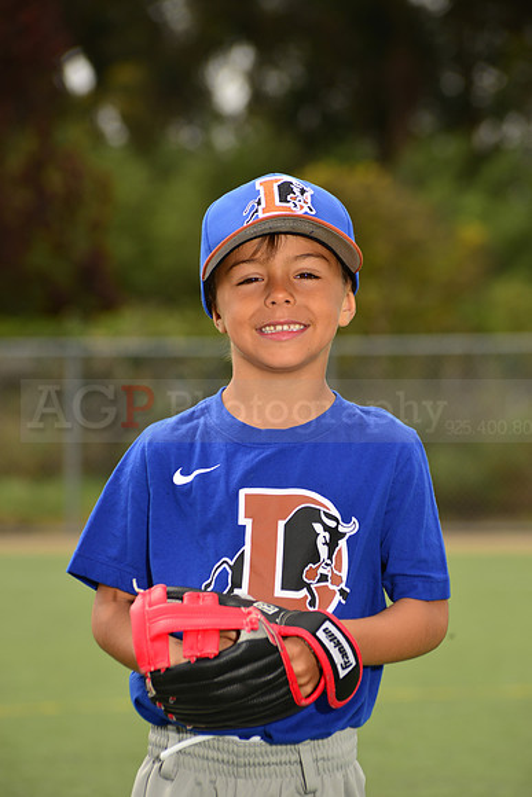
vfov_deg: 11.1
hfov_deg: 7.4
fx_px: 4098
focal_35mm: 185
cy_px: 398
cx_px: 266
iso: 125
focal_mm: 185
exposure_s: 1/250
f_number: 9
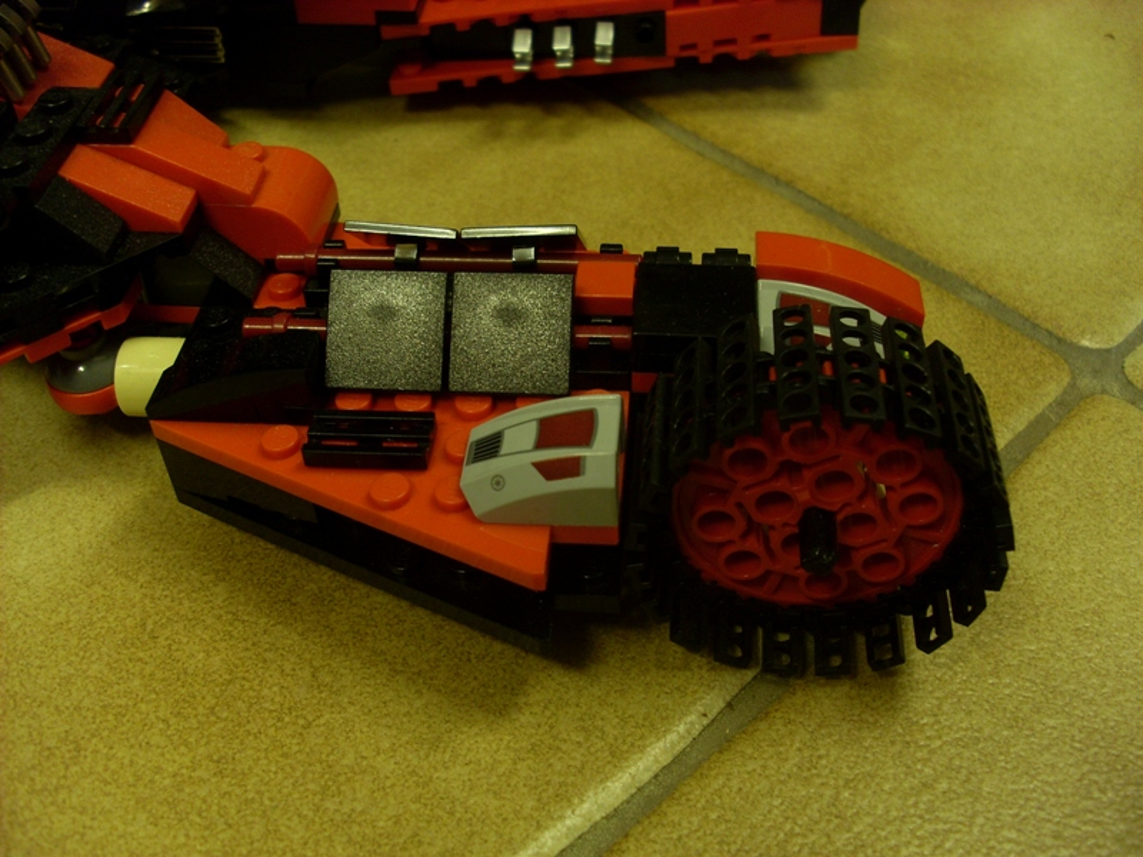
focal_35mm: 38
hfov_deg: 49.0
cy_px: 428
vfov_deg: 37.7
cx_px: 572
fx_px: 1255
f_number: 3
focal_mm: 6.3
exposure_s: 1/6
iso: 80
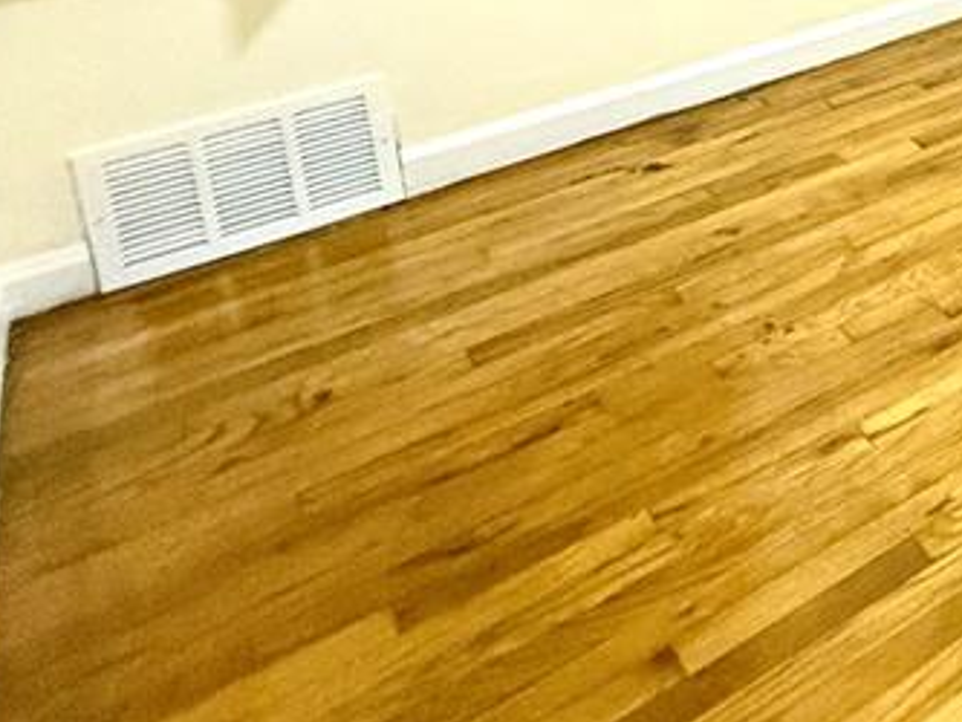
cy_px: -240
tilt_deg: -12.2
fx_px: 1195
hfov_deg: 30.5
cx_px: 1349
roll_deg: -1.4
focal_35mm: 43
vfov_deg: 27.5
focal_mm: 2.22
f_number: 2.2
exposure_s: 1/120
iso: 500
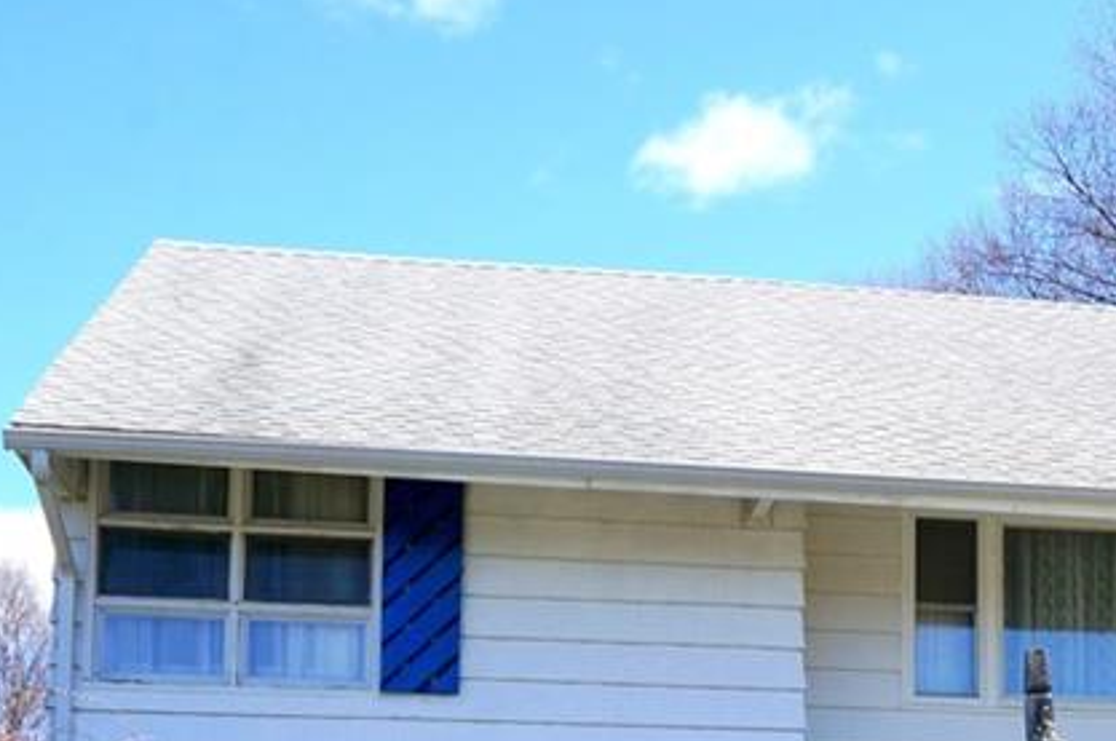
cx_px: 1137
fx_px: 2508
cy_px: 845
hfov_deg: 23.9
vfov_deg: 16.3
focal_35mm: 81
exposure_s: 1/100
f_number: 13
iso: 100
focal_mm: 22
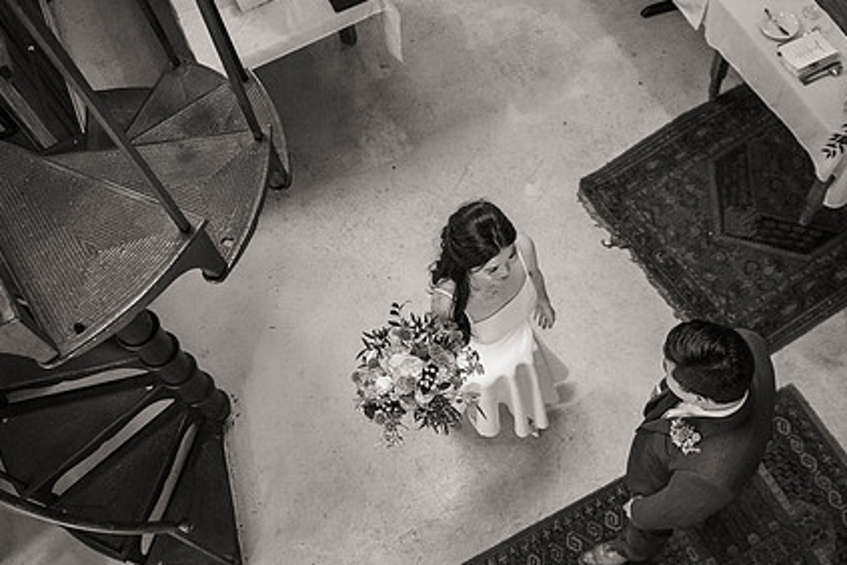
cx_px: 475
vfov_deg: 35.6
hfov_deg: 51.8
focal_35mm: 37
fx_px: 870
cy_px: 382
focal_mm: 27
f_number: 2.8
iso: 2500
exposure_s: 1/160
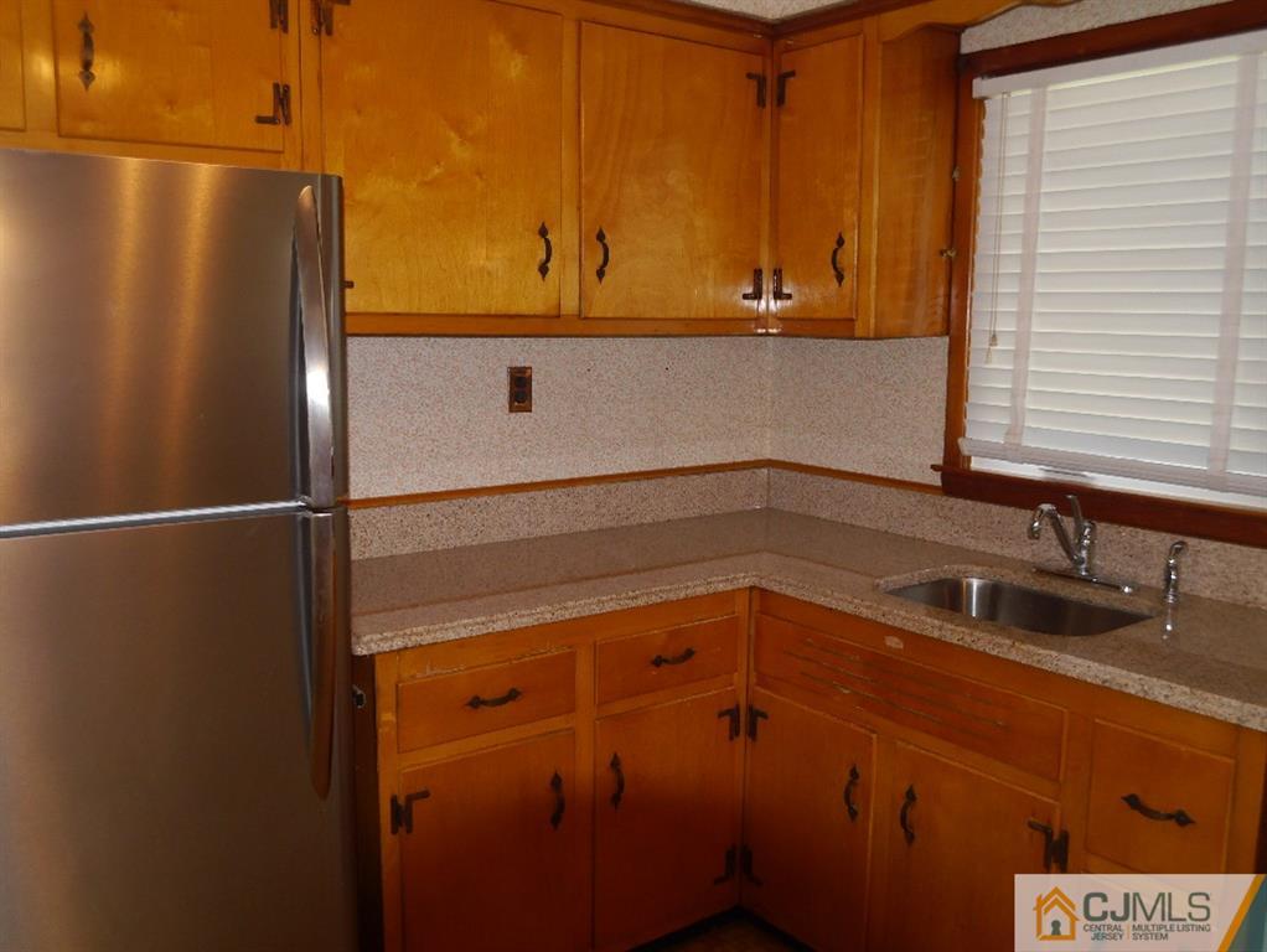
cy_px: 476
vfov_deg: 36.0
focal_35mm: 40
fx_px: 1465
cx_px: 634
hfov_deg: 46.8
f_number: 4.5
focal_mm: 20
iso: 800
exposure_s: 1/60
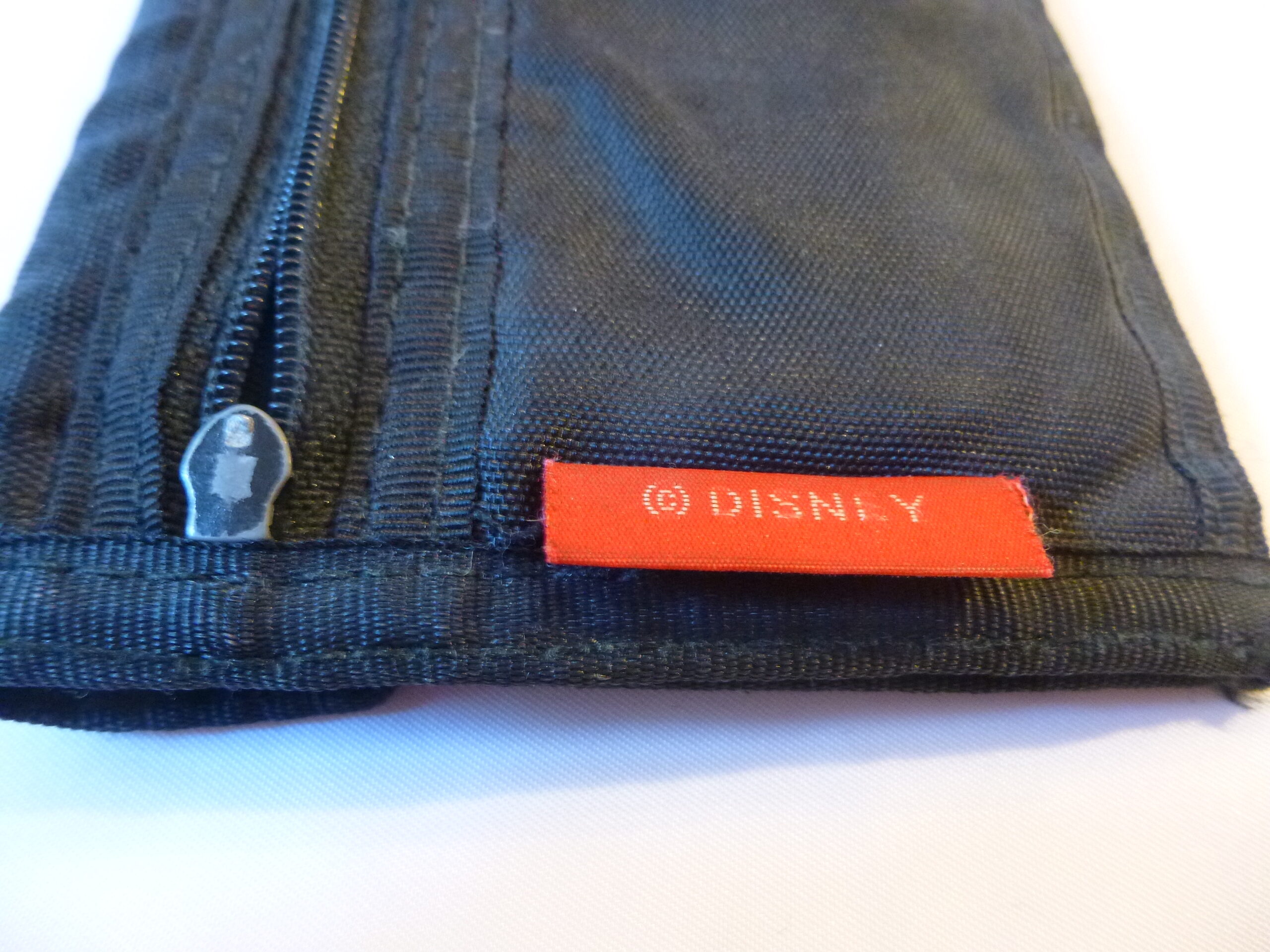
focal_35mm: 25
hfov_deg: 69.4
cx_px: 635
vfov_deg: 54.9
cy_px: 476
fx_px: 917
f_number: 3.1
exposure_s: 1/8
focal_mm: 4.5
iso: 400
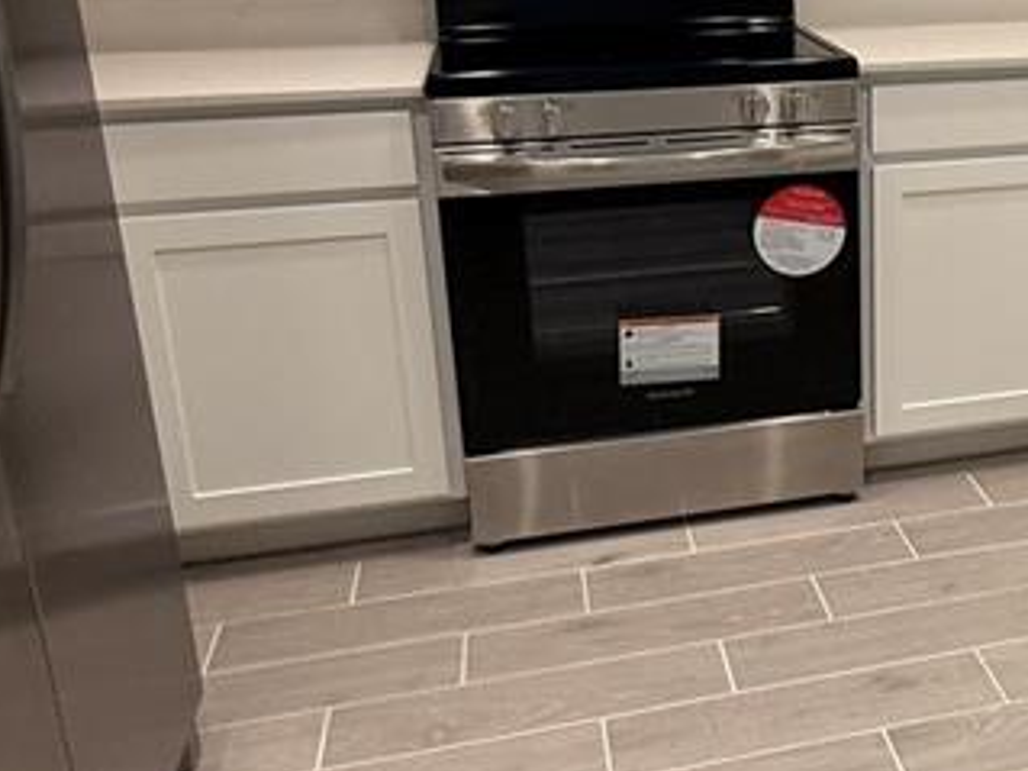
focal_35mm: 45
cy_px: 252
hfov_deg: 39.1
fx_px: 1336
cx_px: 928
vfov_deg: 31.9
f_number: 2.2
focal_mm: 2.22
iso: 320
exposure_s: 1/120
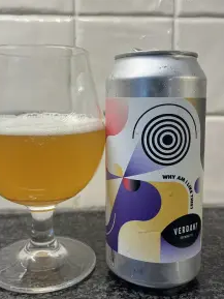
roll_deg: +0.8
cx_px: 95
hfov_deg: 39.6
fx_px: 310
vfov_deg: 51.2
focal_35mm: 36
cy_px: 130
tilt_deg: -6.8
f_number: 1.6
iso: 80
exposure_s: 1/100
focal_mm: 5.1
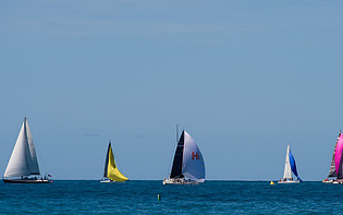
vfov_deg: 3.5
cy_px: 164
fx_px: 3525
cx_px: 197
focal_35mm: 377
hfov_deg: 5.6
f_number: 8
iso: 100
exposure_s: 1/800
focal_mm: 200
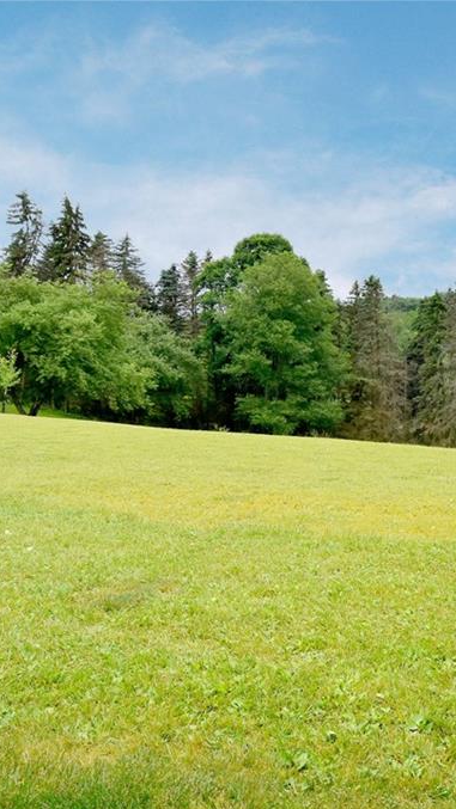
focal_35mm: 57
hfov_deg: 20.5
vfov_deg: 36.6
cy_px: 406
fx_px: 1225
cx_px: 437
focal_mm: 24
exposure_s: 1/100
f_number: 9
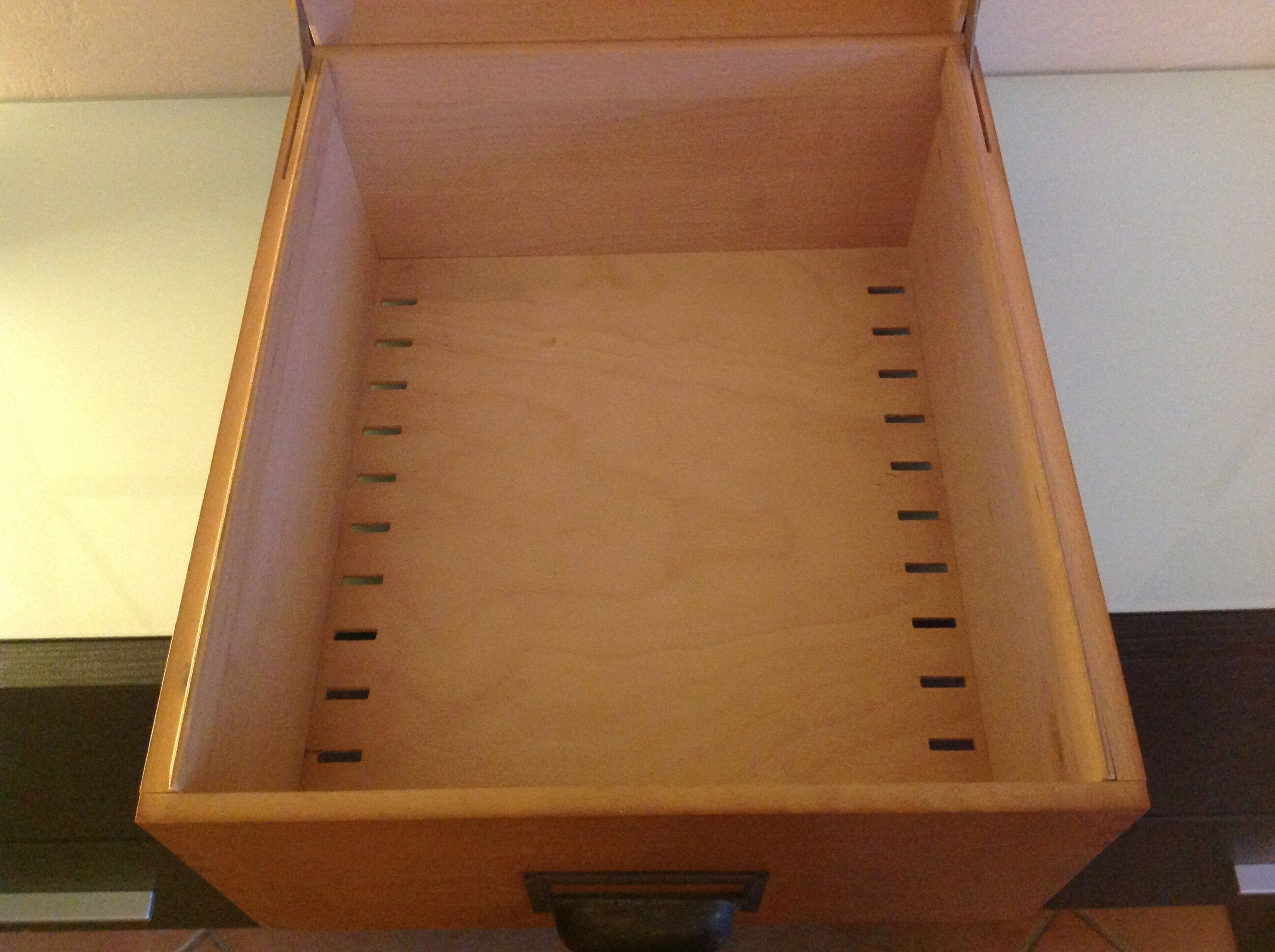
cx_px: 638
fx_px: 1287
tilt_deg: -57.6
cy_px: 476
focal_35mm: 35
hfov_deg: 52.7
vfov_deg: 40.6
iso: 400
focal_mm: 4.28
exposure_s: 1/17
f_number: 2.4
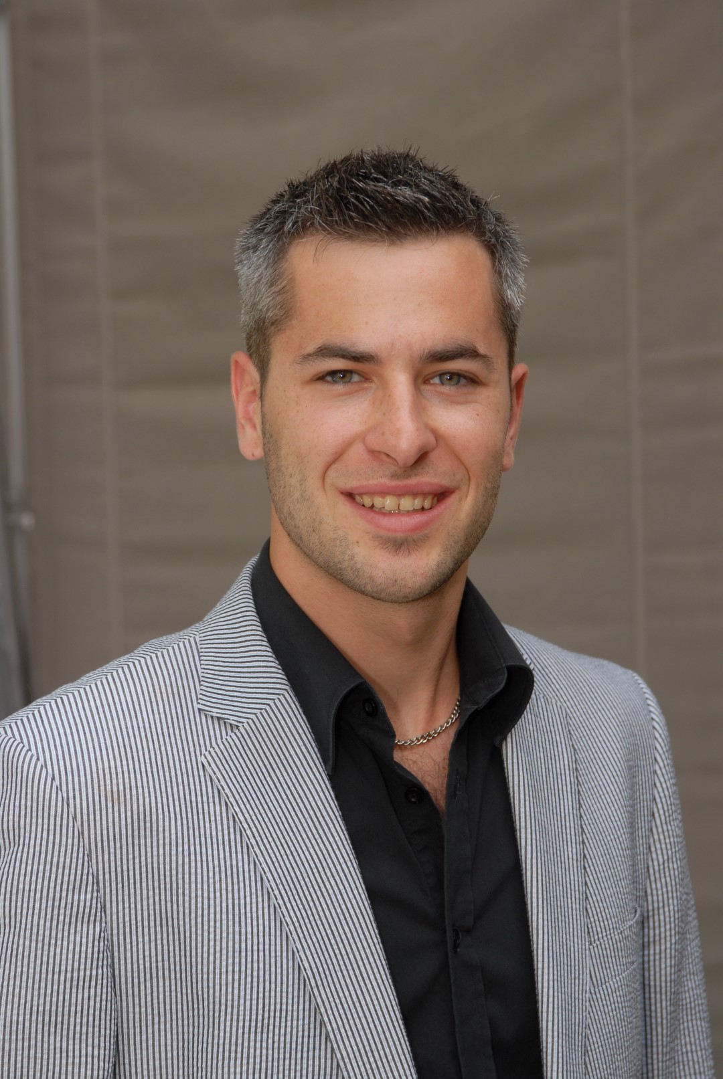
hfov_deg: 11.7
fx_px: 3514
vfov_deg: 17.5
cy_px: 540
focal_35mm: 117
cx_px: 362
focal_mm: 78
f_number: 5.6
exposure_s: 1/125
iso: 200
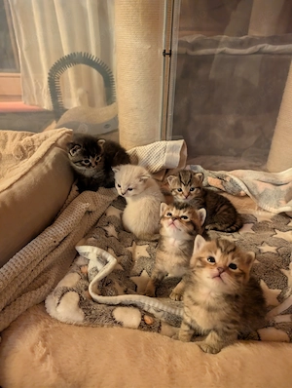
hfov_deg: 57.0
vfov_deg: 71.5
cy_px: 194
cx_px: 146
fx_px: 269
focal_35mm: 24
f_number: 1.68
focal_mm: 6.9
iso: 1928
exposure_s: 1/16.7
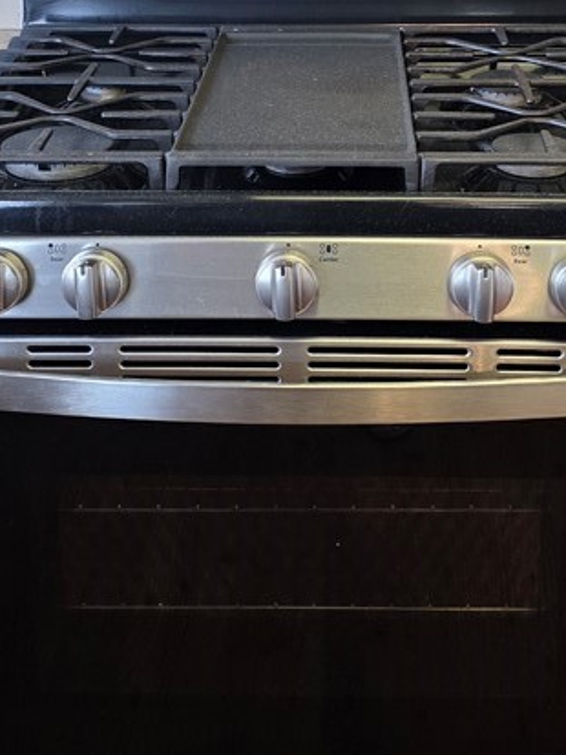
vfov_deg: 32.2
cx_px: 334
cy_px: 80
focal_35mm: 57
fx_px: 1242
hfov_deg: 25.6
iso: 250
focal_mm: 6.3
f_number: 1.7
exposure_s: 1/120
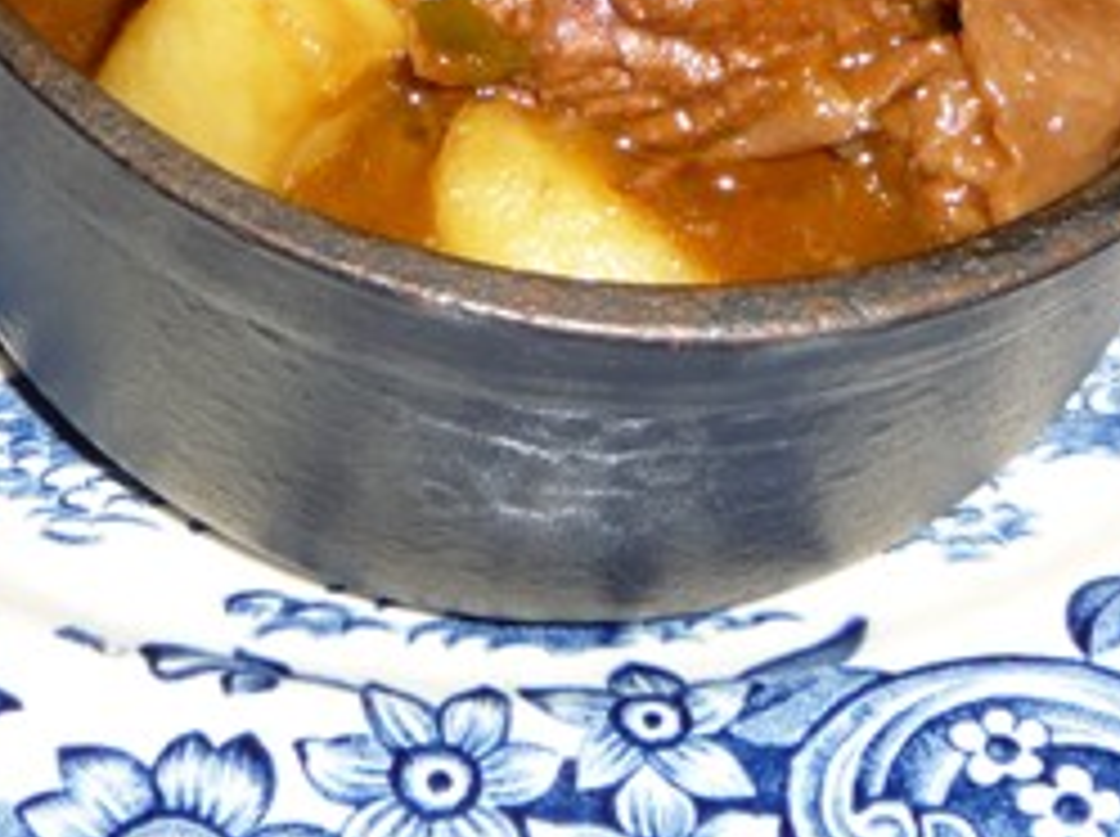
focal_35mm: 103
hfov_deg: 19.1
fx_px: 3328
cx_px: 459
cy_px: -135
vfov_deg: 14.0
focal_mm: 6.7
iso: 100
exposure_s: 1/30
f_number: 3.9
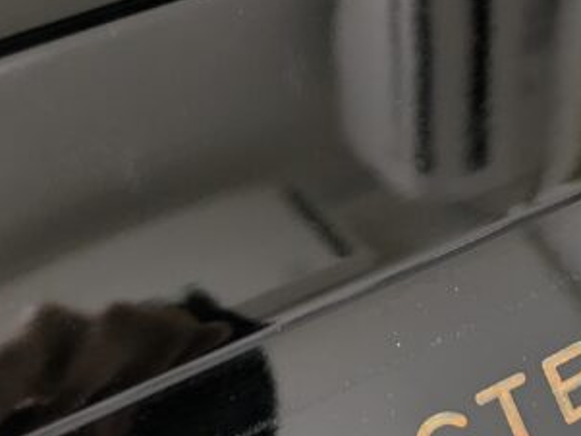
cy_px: 364
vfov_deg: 17.2
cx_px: 724
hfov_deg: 21.2
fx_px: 1427
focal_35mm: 85
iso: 93
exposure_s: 1/40
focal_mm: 5.43
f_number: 1.89
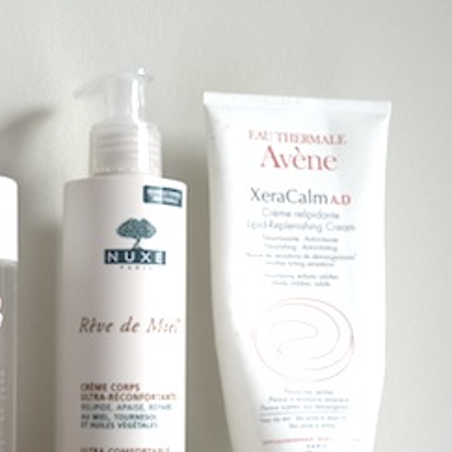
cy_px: 316
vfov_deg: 19.4
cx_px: 223
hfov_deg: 19.5
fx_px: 1315
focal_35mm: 89
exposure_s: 1/30
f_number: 3.2
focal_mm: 9
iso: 80
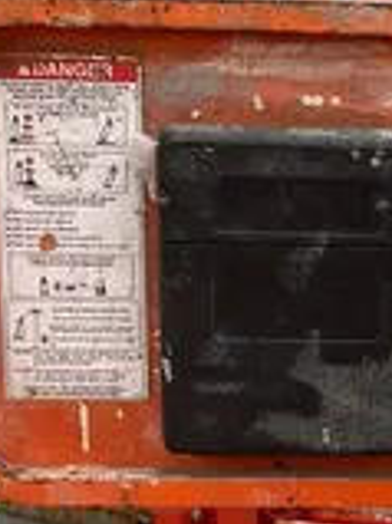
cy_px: 509
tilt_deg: -21.9
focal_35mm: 129
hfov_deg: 11.3
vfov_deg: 15.1
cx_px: 412
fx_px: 1950
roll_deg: +0.0
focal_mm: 3.99
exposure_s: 1/174
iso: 25
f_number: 1.8
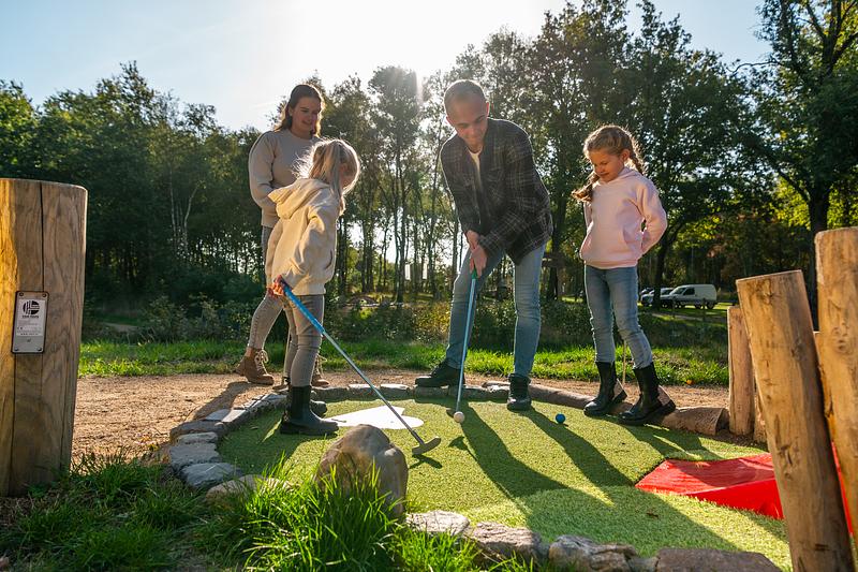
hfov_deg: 72.4
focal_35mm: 25
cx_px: 429
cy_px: 286
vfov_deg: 52.0
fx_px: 587
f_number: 5
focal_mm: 24
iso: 320
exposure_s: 1/1600
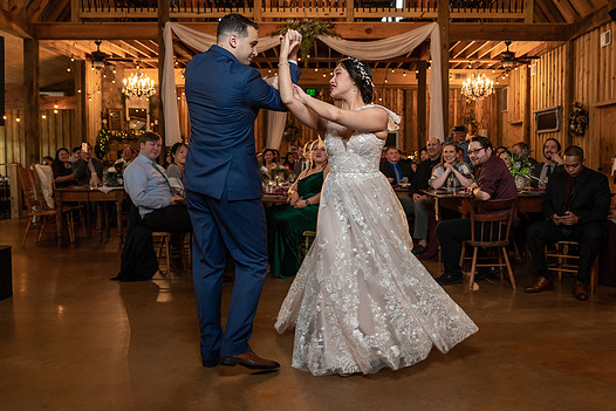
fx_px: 582
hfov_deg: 55.7
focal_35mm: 34
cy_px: 191
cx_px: 336
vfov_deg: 38.9
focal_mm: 29
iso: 2000
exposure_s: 1/100
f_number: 4
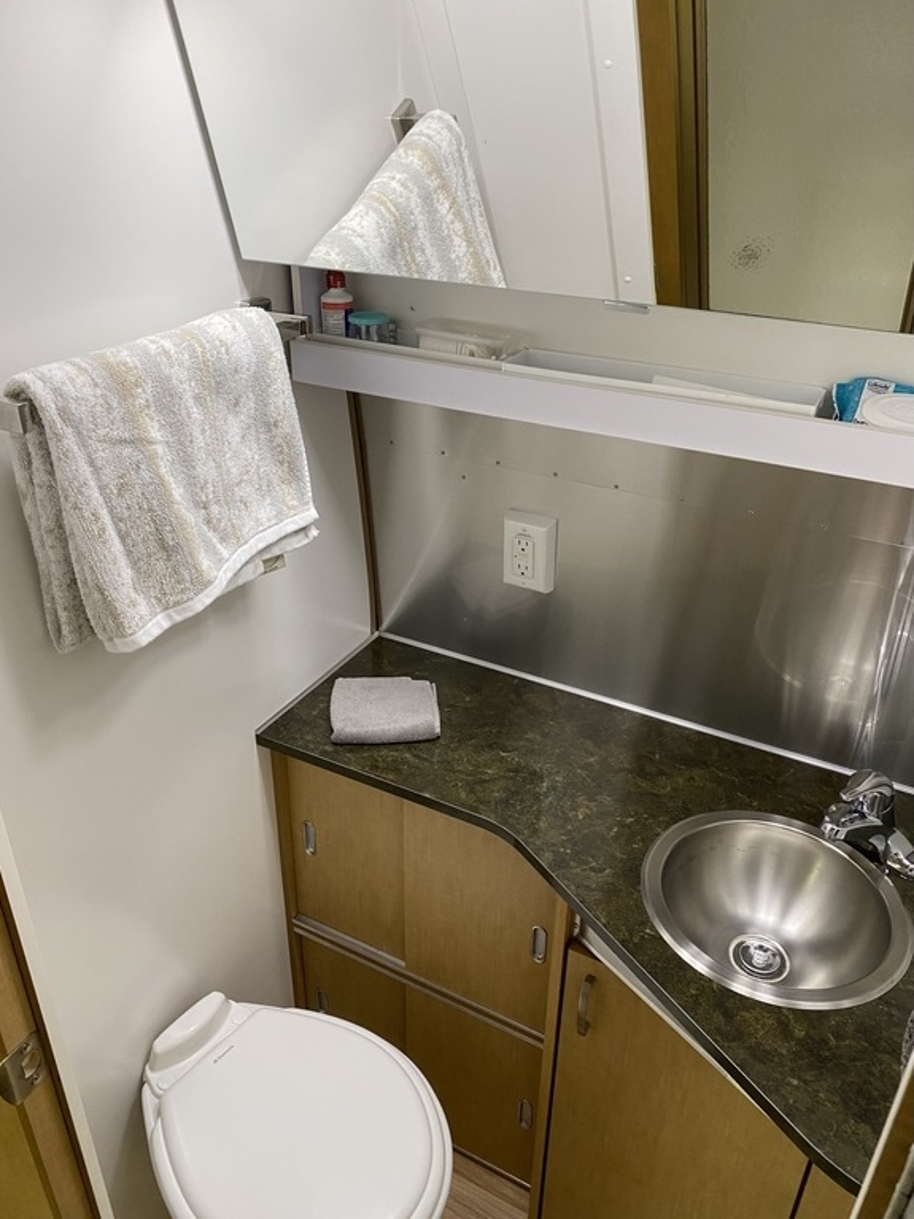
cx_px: 457
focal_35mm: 26
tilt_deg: -30.1
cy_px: 610
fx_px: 916
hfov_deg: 53.1
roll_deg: -0.8
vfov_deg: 67.3
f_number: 1.8
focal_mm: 4.25
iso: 125
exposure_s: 1/85
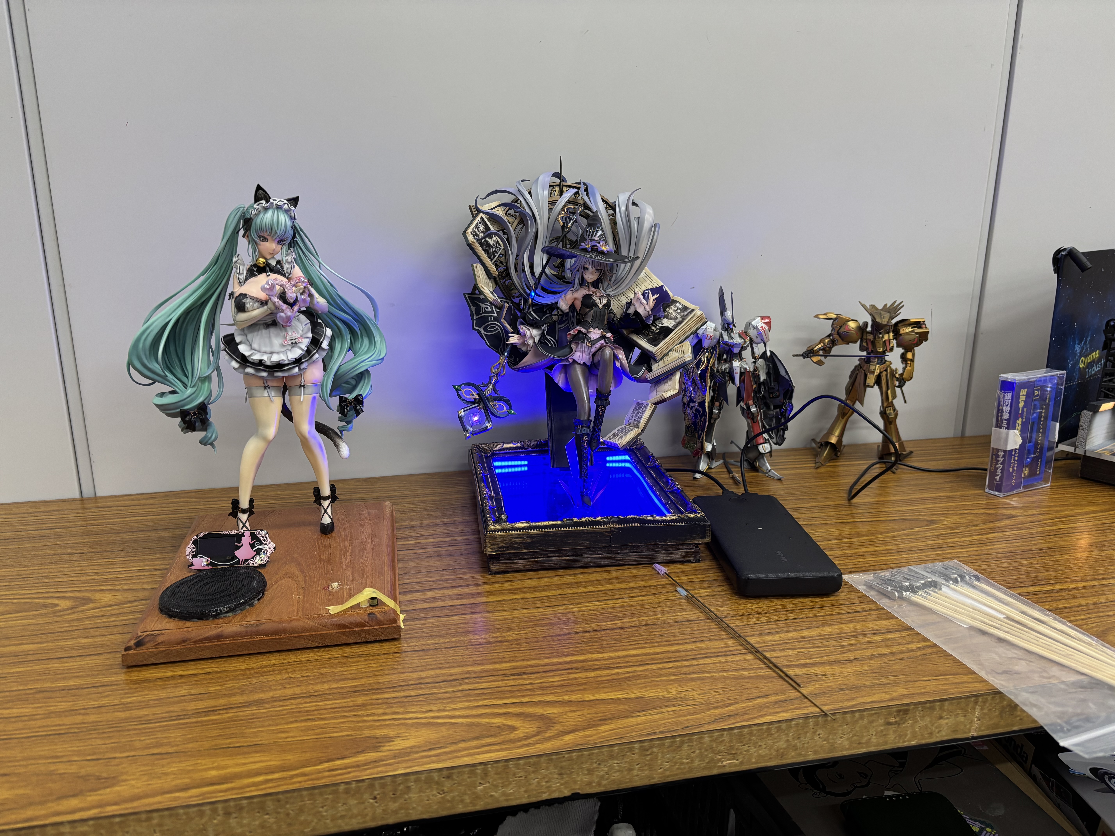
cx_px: 558
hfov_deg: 67.3
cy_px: 418
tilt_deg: -14.7
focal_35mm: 26
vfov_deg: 53.1
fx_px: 837
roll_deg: +0.9
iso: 125
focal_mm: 5.96
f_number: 1.6
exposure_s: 1/89
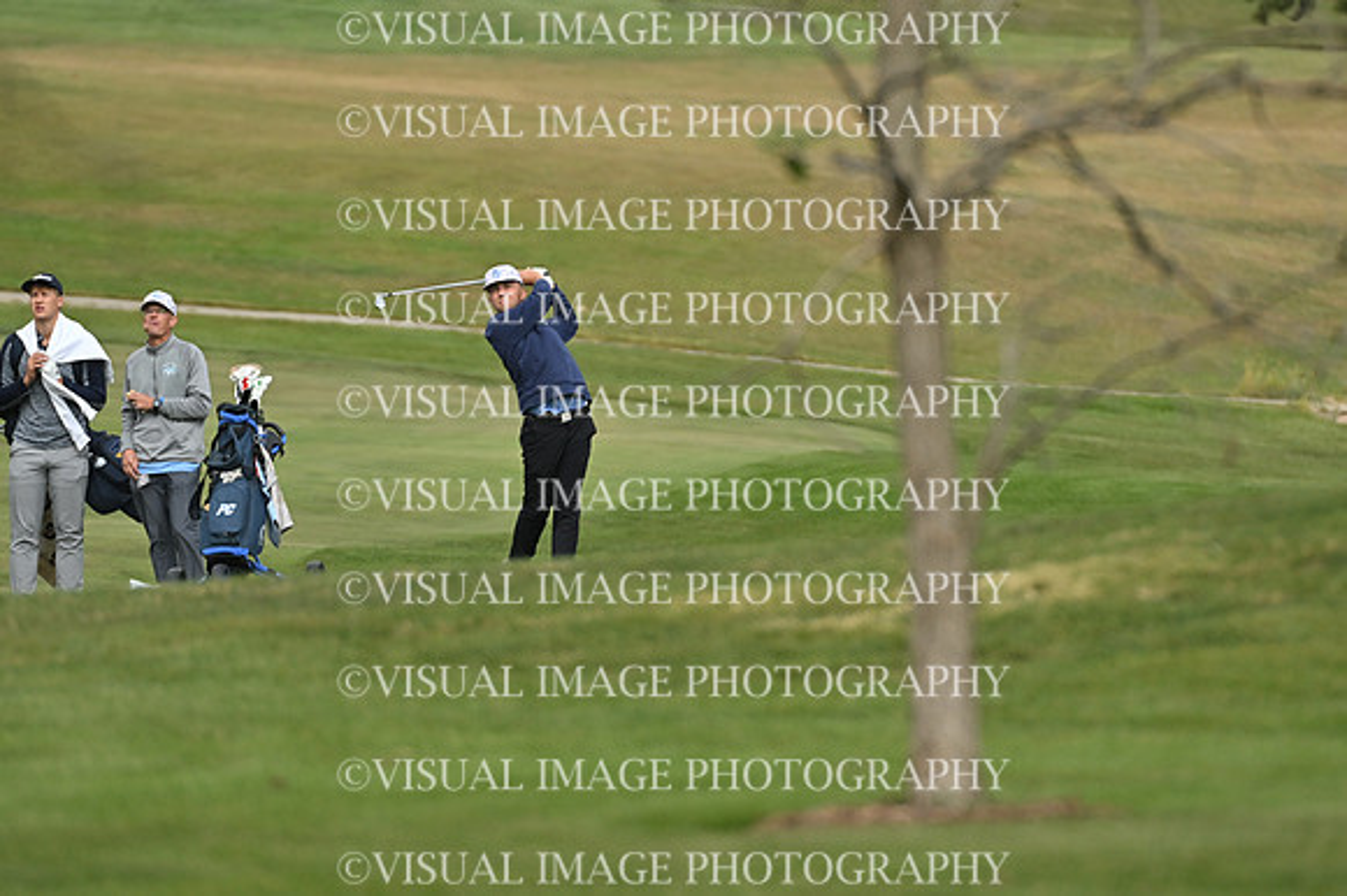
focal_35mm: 600
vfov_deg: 2.3
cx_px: 674
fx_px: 22436
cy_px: 448
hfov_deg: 3.4
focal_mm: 400
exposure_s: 1/2000
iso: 320
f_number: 4
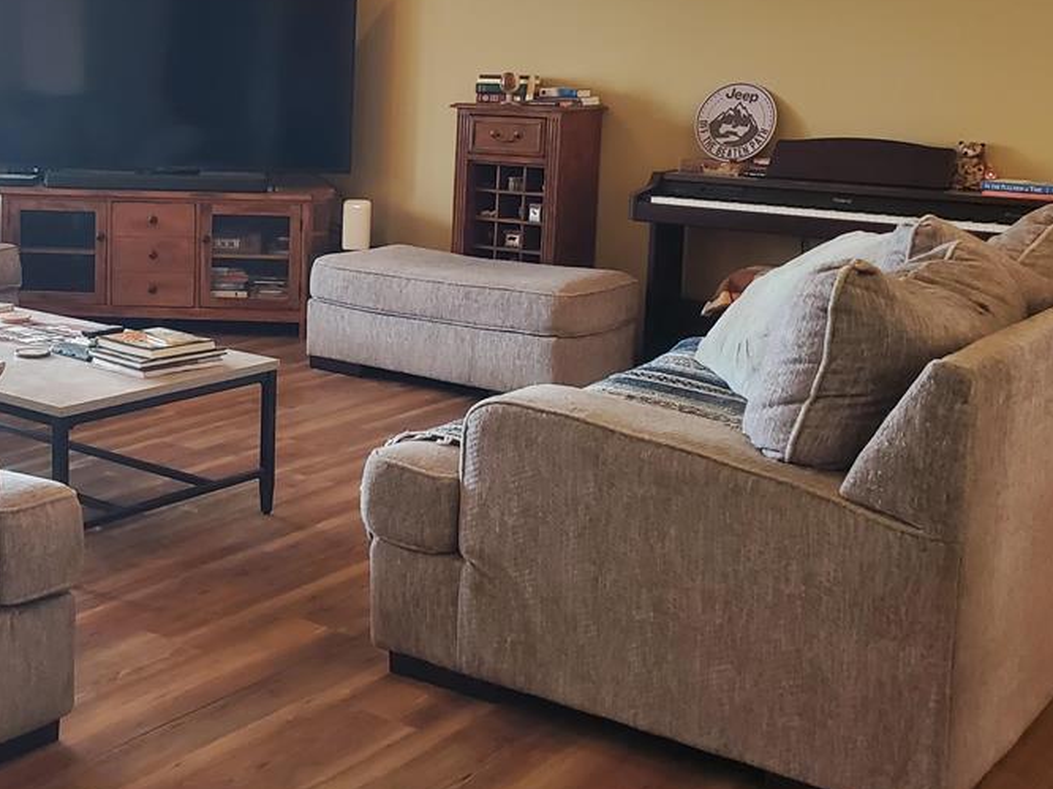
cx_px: 147
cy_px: 255
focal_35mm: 50
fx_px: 1520
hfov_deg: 36.3
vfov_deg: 28.9
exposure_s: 1/40
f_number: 2.4
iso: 250
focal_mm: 4.3
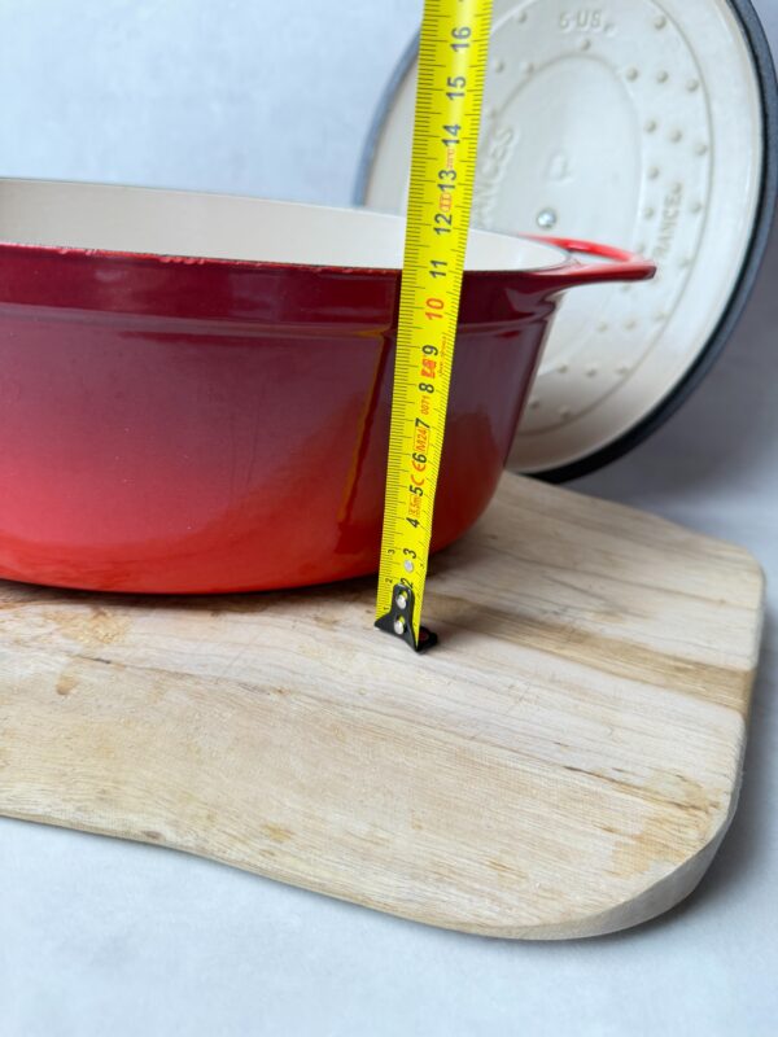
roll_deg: -6.1
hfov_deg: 56.8
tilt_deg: -26.2
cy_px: 518
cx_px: 389
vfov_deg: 71.6
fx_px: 719
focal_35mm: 24
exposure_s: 1/50
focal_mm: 6.76
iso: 160
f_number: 1.78
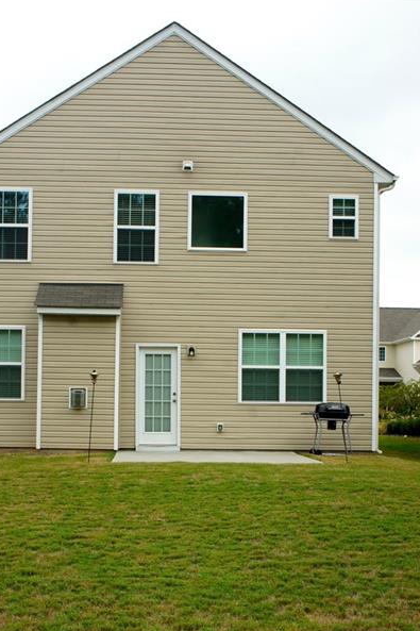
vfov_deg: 43.5
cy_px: 402
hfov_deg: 30.0
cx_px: 164
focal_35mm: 45
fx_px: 782
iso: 250
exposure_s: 1/100
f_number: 11
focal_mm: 23
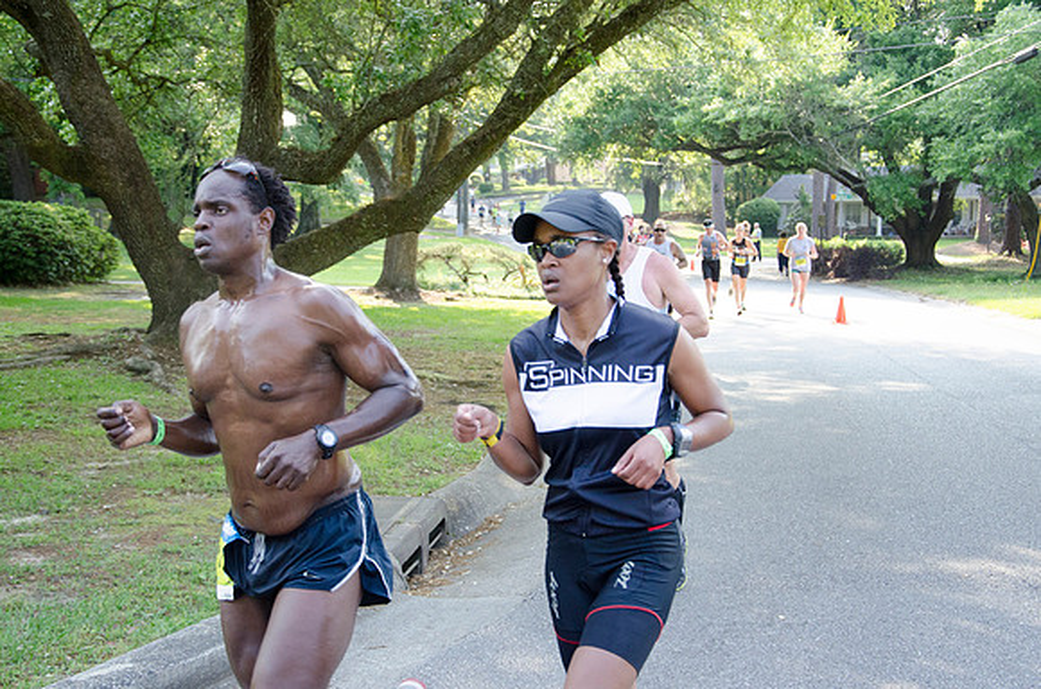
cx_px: 520
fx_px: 1645
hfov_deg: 35.1
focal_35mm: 57
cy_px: 344
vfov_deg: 23.7
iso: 800
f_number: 5
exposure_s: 1/640
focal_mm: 38
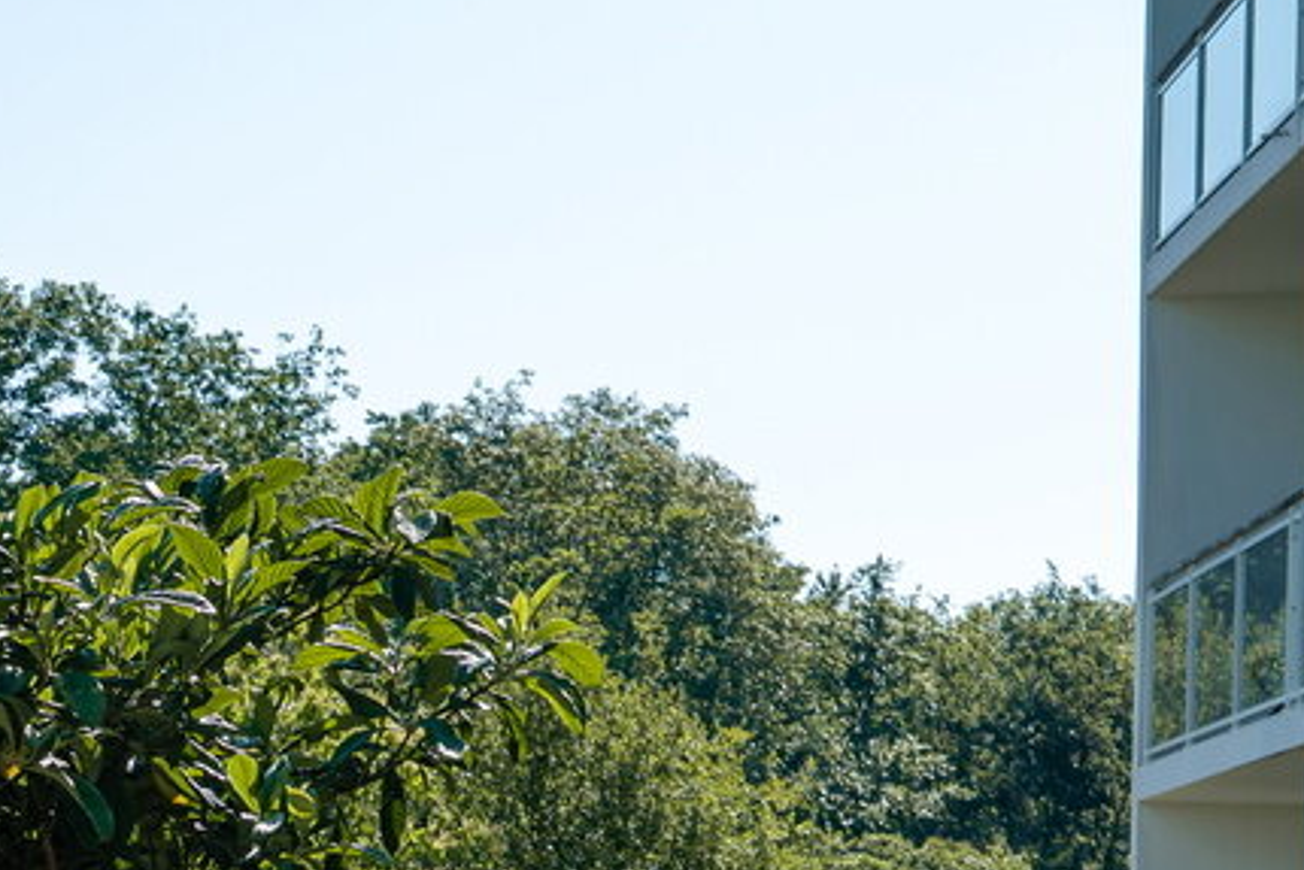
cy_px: 1029
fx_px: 4420
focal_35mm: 122
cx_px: -901
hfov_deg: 15.0
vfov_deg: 11.0
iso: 100
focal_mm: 35
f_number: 4
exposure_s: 1/2000
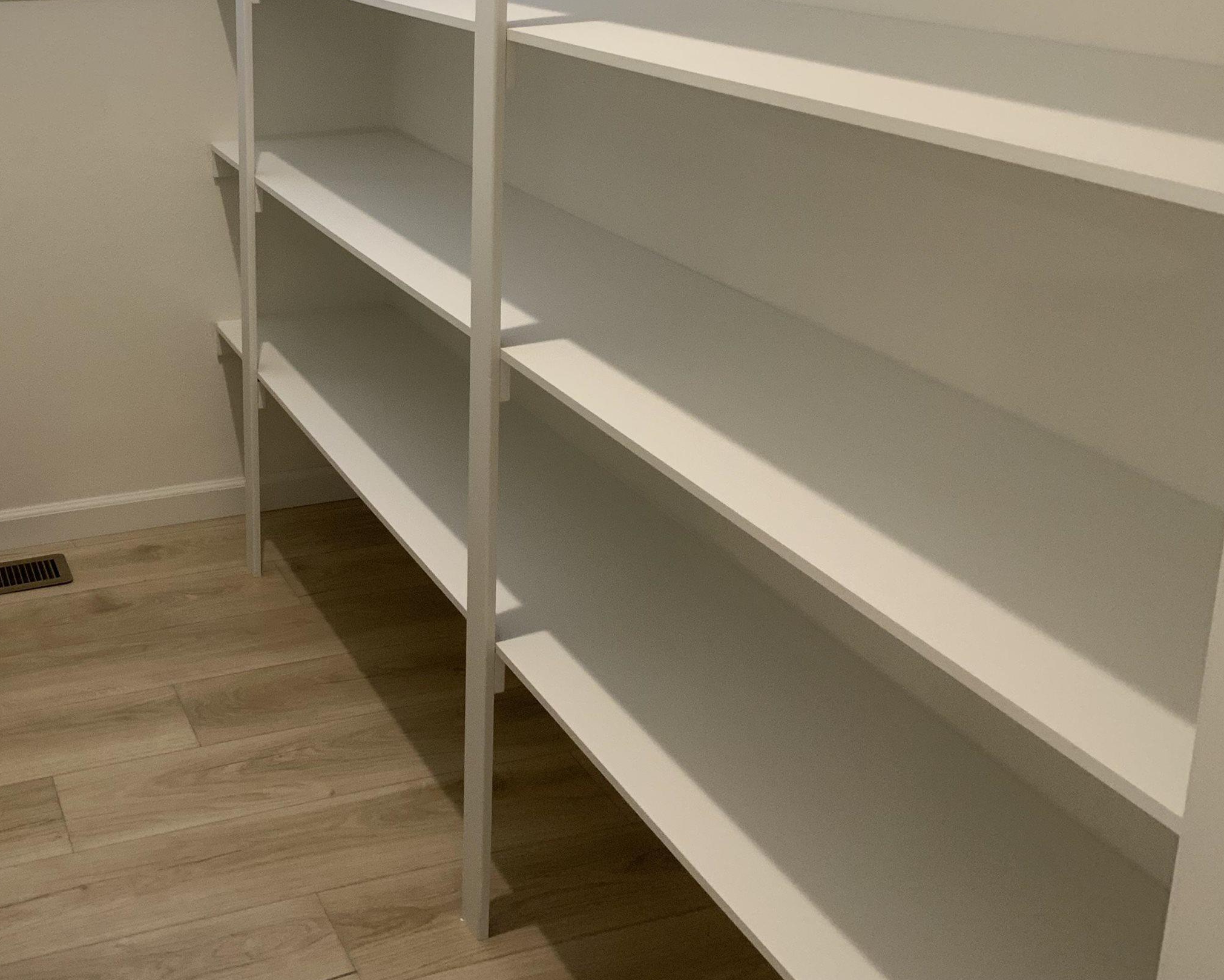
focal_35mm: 43
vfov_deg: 34.4
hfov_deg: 41.7
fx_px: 1558
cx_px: 322
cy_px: 287
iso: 125
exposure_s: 1/60
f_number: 1.8
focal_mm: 3
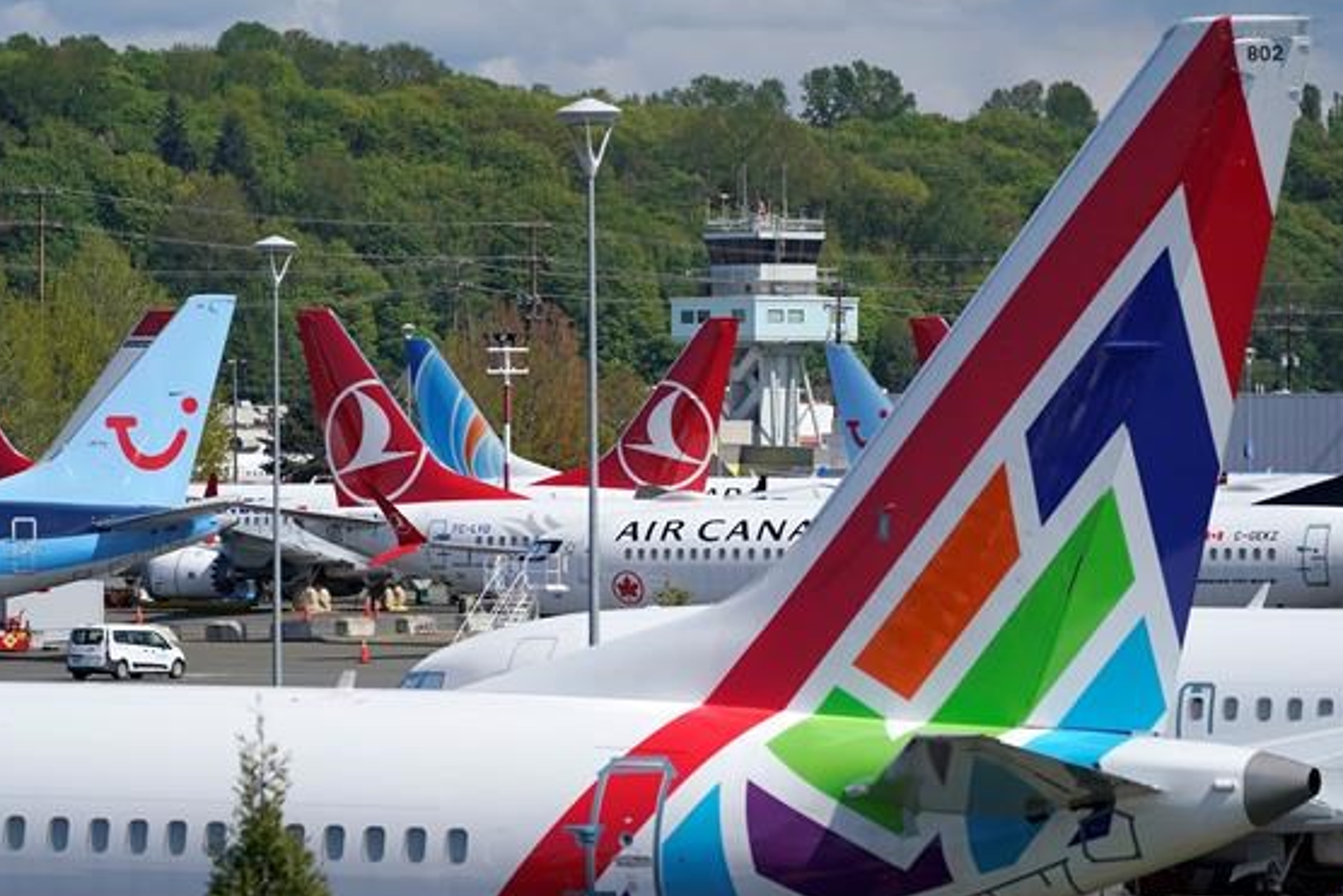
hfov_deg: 9.0
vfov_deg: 6.0
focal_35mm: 229
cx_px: 606
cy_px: 496
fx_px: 8545
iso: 400
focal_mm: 196
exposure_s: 1/5000
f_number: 5.6
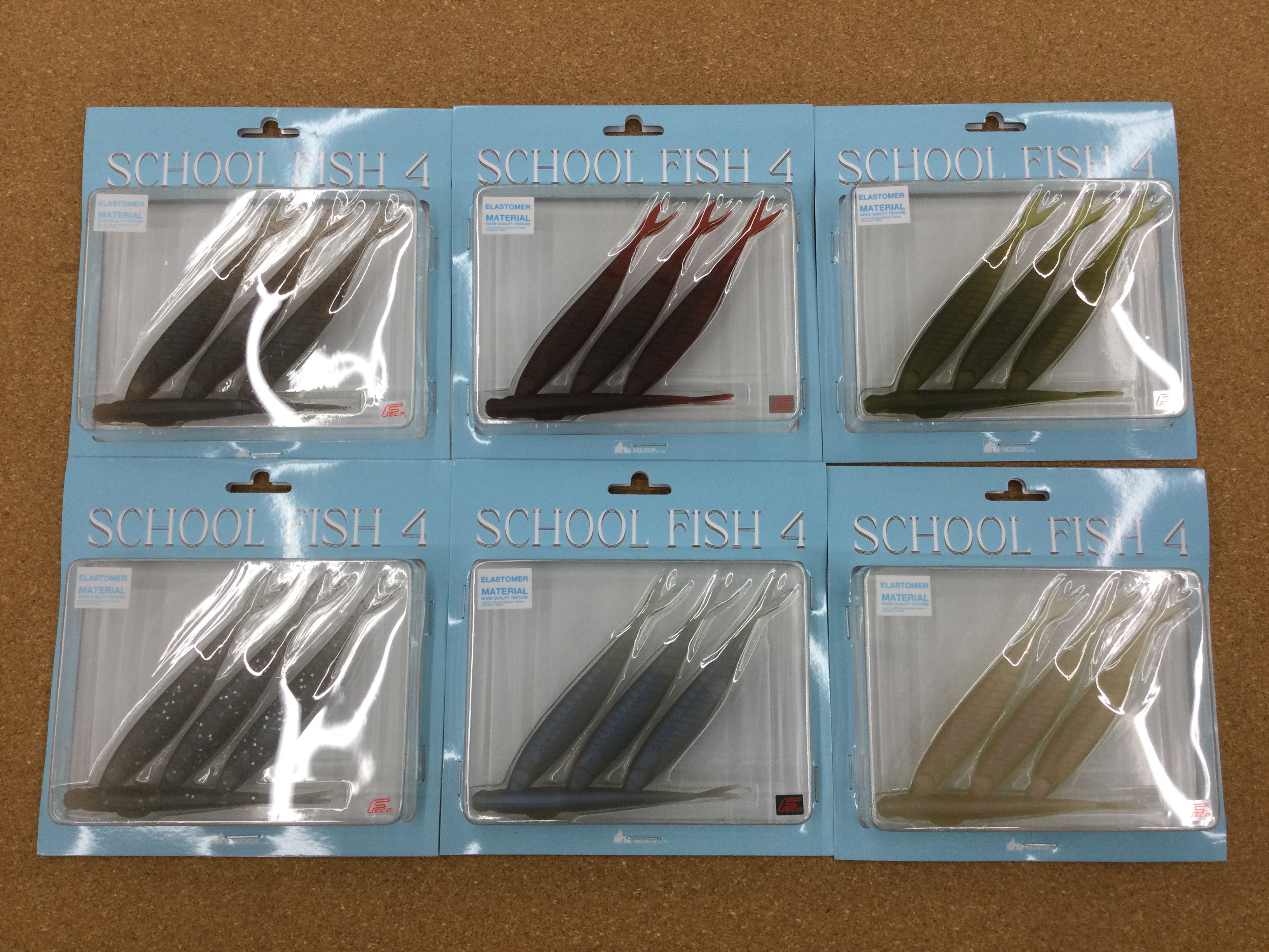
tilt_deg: -82.2
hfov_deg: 58.4
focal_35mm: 31
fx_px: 1136
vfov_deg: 45.4
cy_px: 476
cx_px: 634
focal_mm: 3.3
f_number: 2.4
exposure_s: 1/40
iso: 25
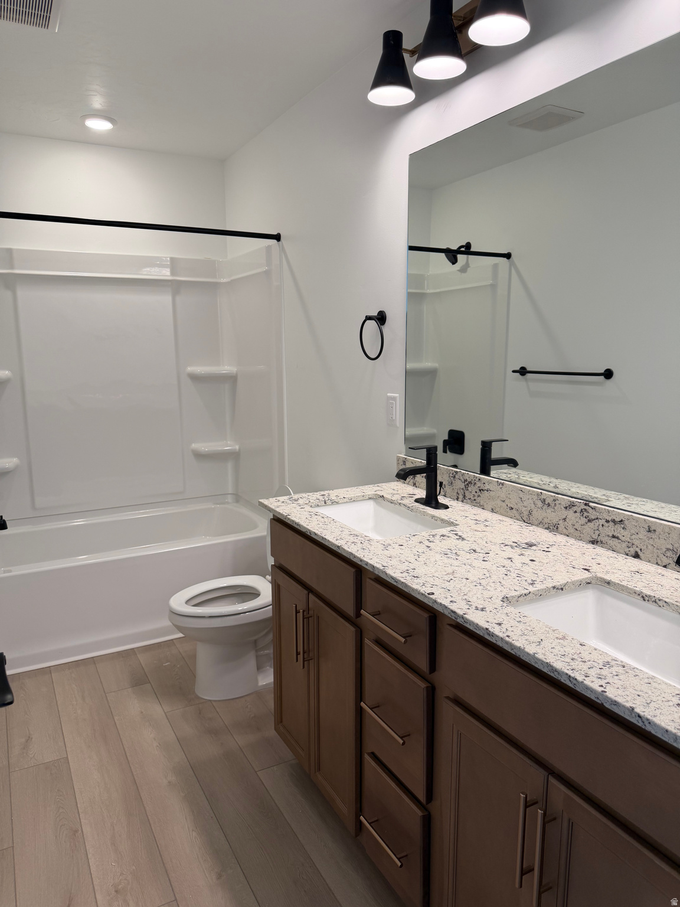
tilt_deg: -10.1
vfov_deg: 71.6
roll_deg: -0.9
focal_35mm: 24
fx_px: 629
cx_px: 340
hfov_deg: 56.8
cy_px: 454
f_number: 1.78
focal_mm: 6.76
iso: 100
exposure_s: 1/193
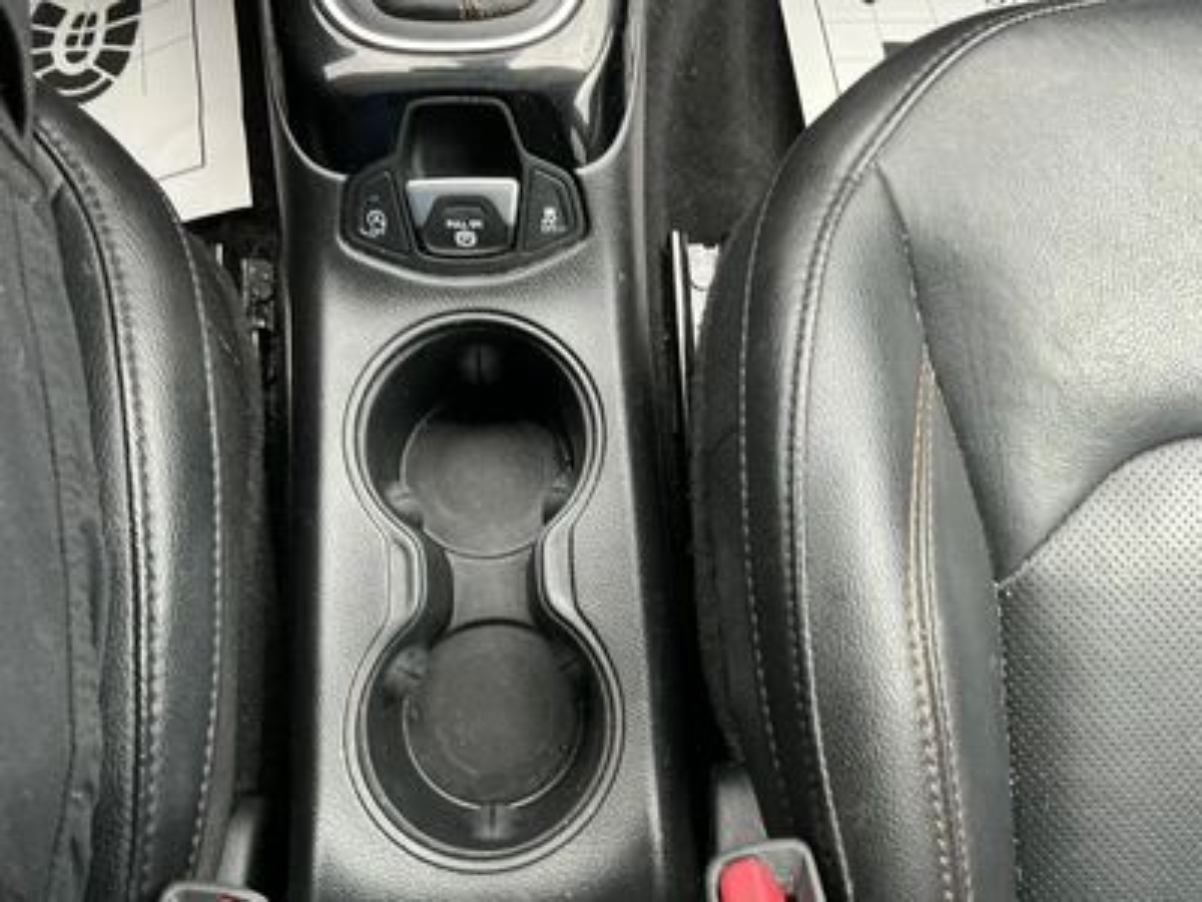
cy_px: 451
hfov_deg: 63.4
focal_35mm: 28
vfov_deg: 49.7
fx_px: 972
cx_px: 601
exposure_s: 1/31
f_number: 1.8
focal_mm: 3
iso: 250
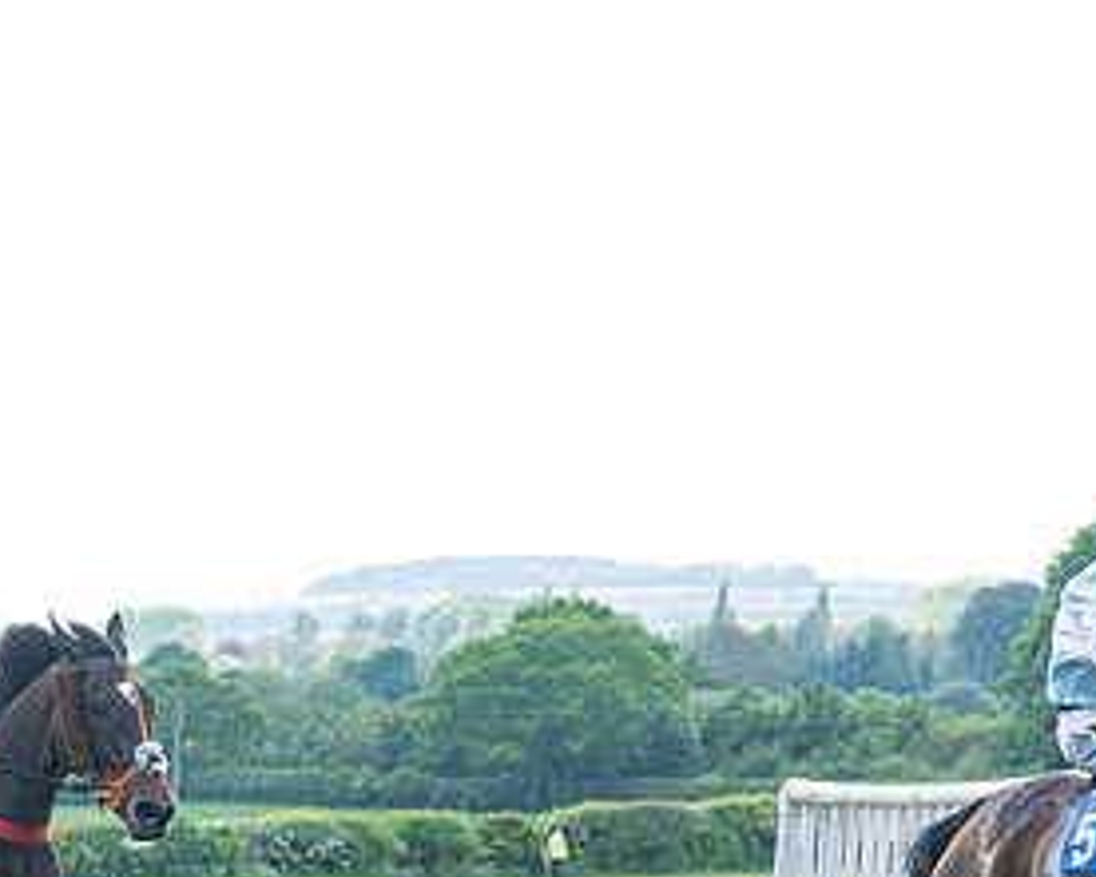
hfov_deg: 9.0
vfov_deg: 7.2
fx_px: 6944
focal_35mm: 214
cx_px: -17
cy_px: 865
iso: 1250
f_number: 4
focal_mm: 70
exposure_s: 1/3200
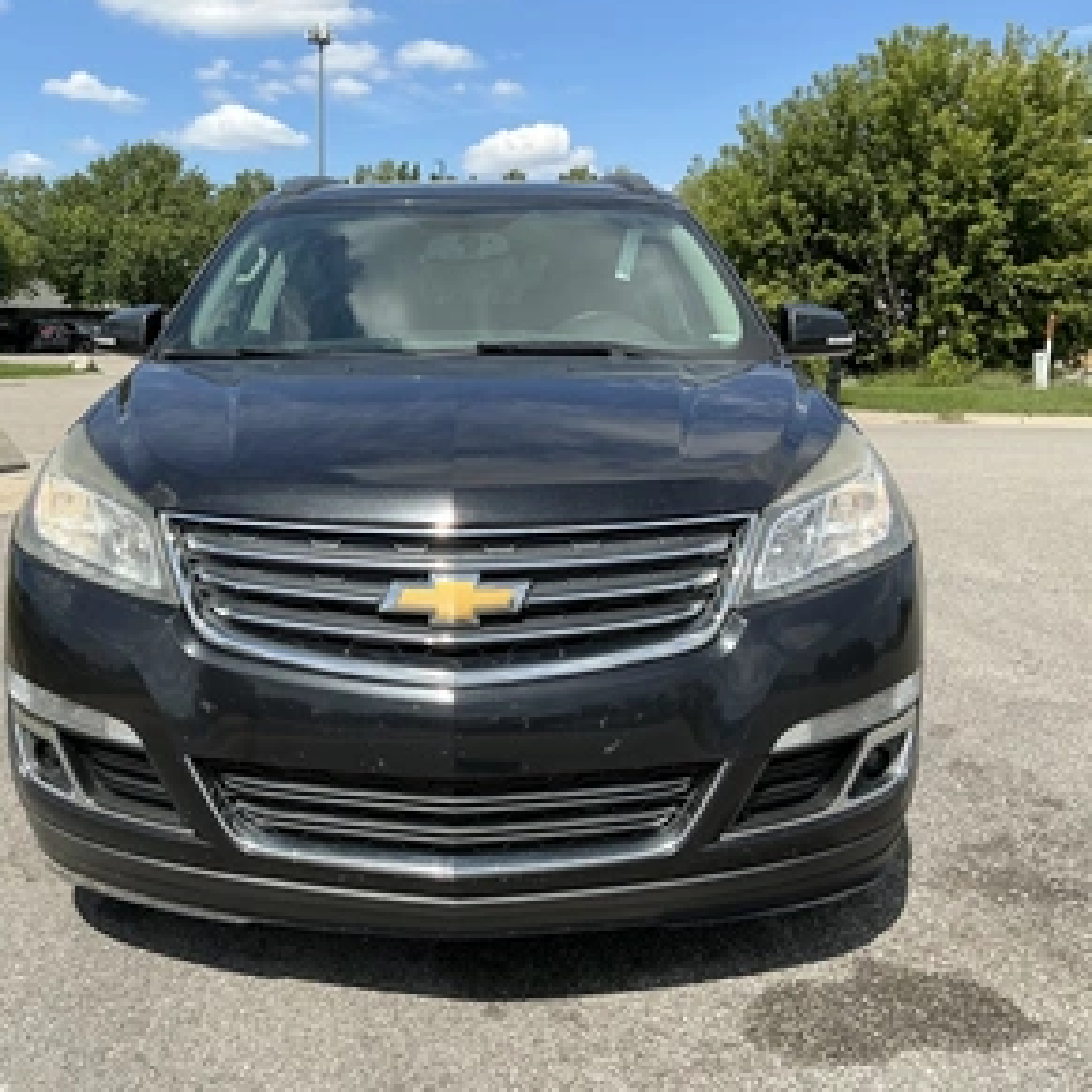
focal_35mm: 34
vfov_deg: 48.4
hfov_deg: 48.2
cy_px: 552
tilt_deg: -8.6
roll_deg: -1.2
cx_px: 435
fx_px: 1213
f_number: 1.8
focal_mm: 3
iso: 25
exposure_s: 1/1577
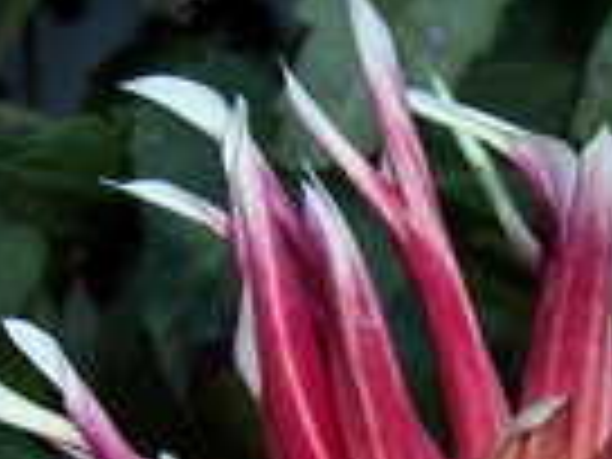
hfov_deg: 15.4
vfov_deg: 11.2
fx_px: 2228
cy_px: 734
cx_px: 585
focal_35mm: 126
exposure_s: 1/60
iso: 100
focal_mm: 8
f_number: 2.8
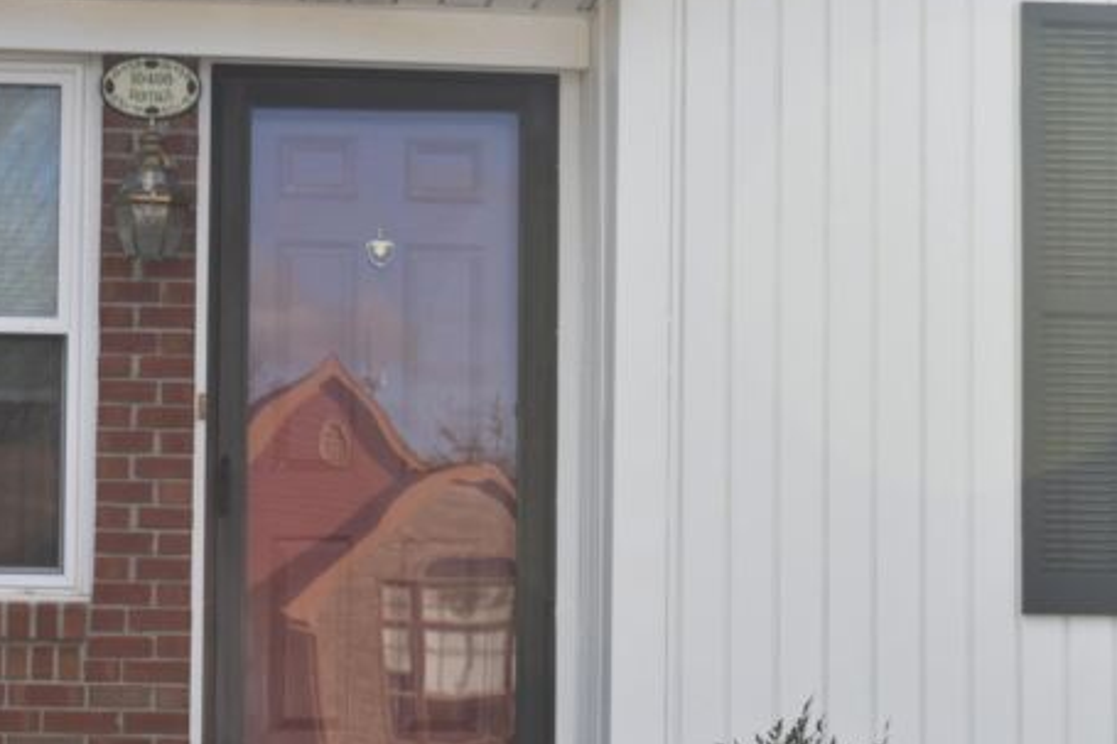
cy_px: 582
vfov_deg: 13.8
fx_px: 3070
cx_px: 317
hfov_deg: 20.5
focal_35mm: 99
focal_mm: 40
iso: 100
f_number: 6.3
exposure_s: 1/160
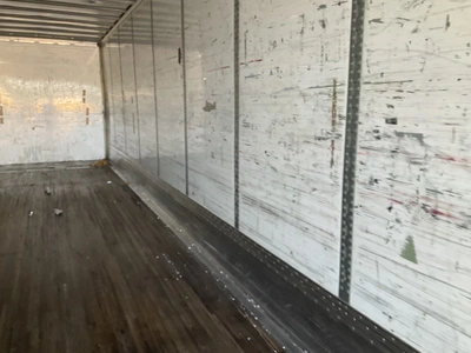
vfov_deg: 48.2
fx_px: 395
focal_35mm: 29
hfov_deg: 61.7
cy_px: 176
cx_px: 236
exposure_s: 1/60
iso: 80
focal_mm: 3
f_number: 1.8
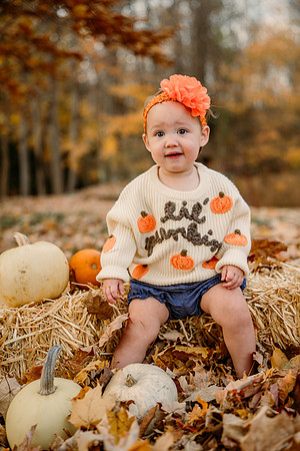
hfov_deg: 29.9
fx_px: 562
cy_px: 226
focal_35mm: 45
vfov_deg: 43.6
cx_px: 150
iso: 250
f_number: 2.2
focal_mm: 45
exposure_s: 1/500
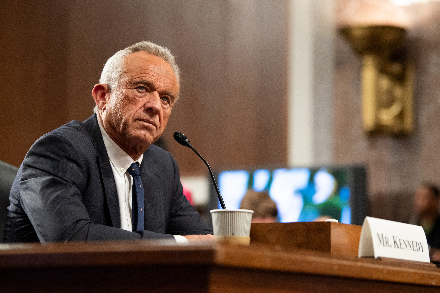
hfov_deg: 20.0
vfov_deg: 13.4
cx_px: 220
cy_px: 146
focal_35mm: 102
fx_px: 1247
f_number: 2.8
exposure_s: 1/320
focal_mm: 102
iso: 2000
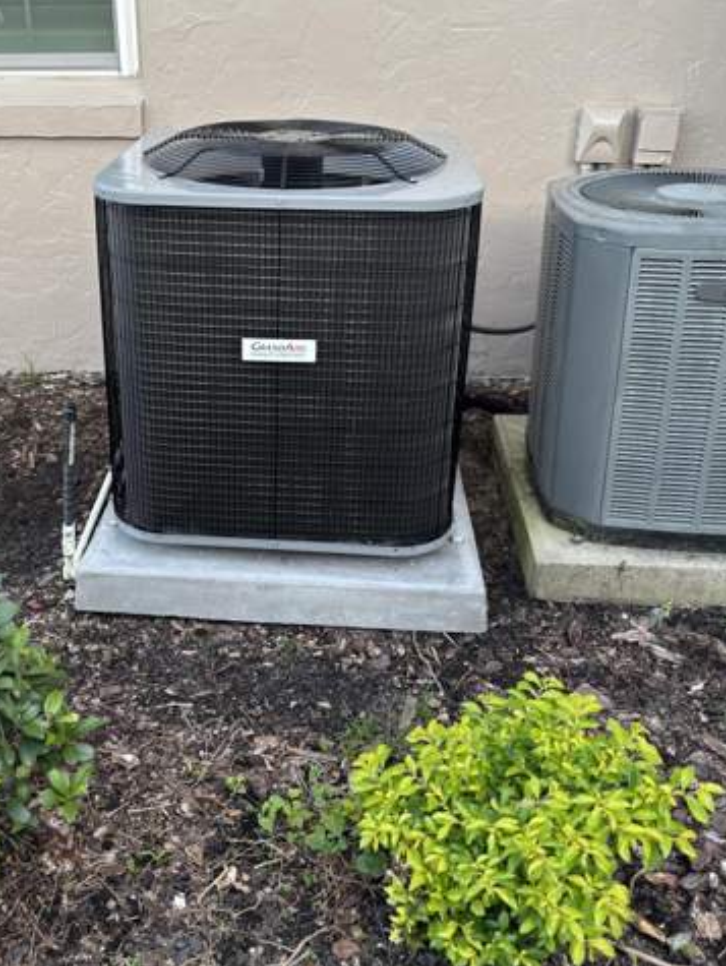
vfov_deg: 52.2
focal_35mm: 35
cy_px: 386
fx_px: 977
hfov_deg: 40.3
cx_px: 248
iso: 64
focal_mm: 5.96
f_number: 1.6
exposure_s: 1/121
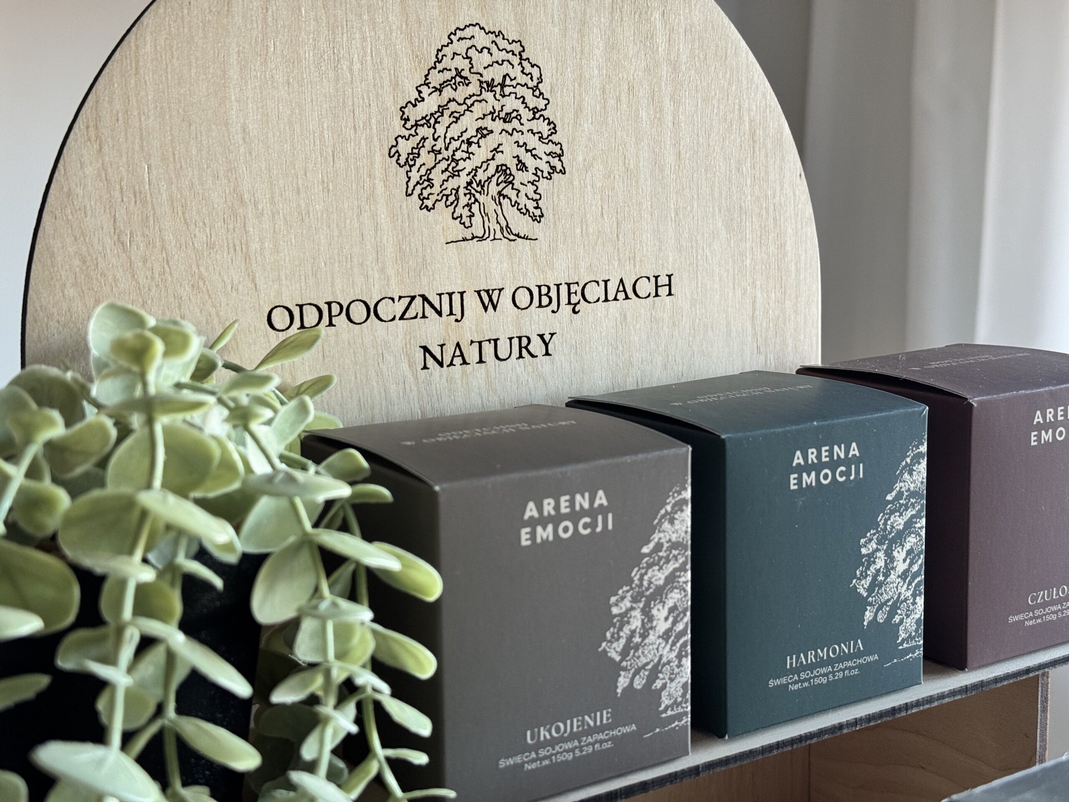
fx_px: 1482
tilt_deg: -9.2
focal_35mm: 48
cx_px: 534
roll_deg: +1.3
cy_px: 401
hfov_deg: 39.7
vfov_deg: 30.3
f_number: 1.78
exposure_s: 1/73
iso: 100
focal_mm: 6.76
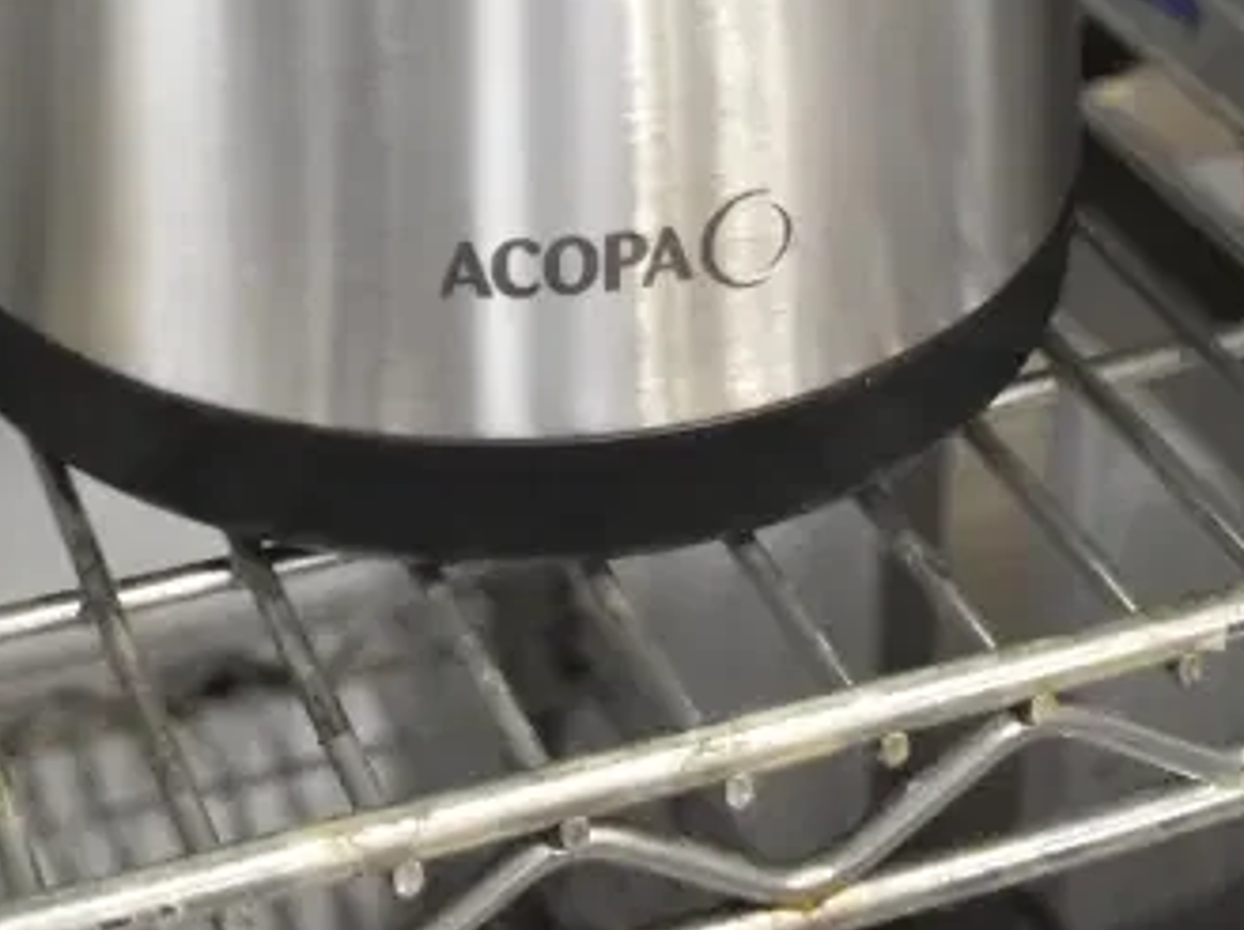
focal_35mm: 84
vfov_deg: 15.2
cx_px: 458
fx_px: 3028
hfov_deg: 23.2
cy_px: -735
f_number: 3.8
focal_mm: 21
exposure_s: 1/50
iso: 6400
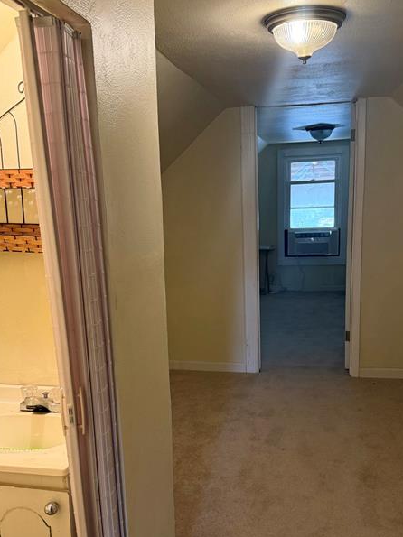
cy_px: 317
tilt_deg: -12.4
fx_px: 481
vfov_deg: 58.0
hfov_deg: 45.4
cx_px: 211
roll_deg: +2.1
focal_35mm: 31
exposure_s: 1/120
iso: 320
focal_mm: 6.76
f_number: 1.78
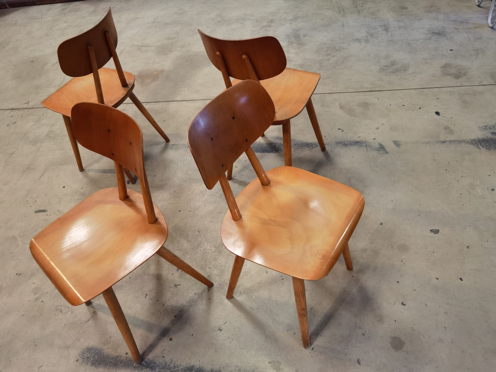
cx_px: 248
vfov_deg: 53.1
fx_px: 373
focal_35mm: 26
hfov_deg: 67.3
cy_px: 186
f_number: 1.9
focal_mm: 6.71
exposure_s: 1/50
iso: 400
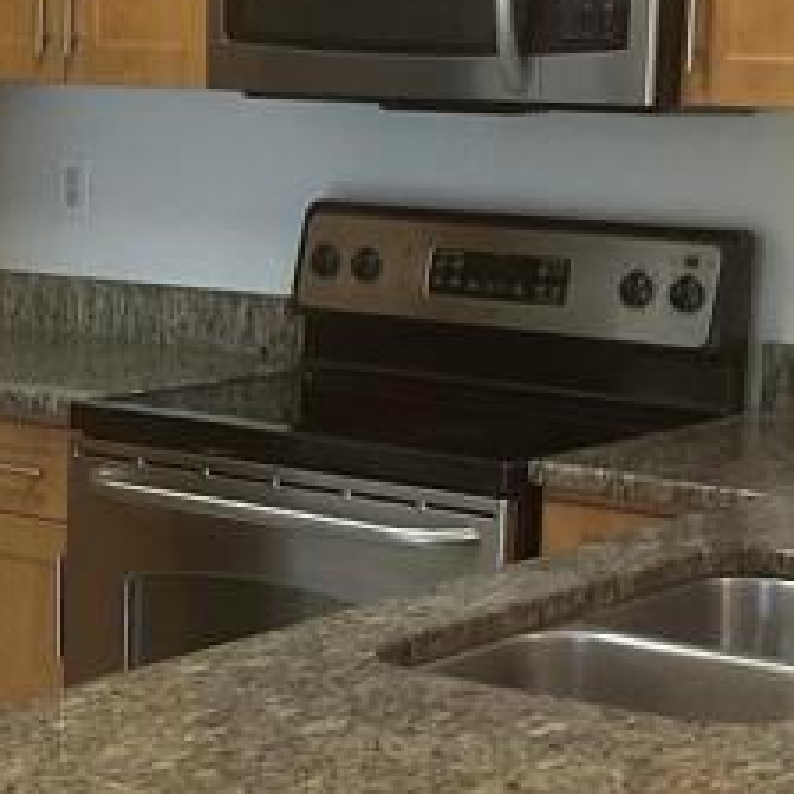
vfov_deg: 15.8
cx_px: 39
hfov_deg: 15.6
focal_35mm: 110
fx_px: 2855
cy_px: 486
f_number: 1.8
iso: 100
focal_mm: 3
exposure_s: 1/60
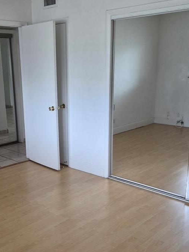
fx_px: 298
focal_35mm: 41
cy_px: 150
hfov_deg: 34.8
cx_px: 63
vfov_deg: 45.5
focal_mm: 5.4
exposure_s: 1/120
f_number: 1.8
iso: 320
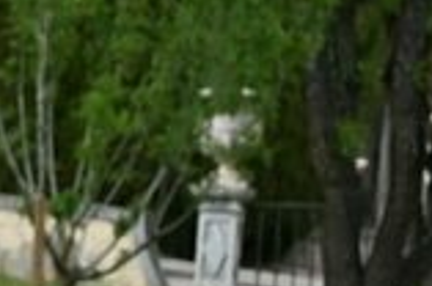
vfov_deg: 4.1
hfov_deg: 5.8
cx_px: -1018
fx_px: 3856
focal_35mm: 322
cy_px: 764
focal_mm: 28
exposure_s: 1/250
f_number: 4.5
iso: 250
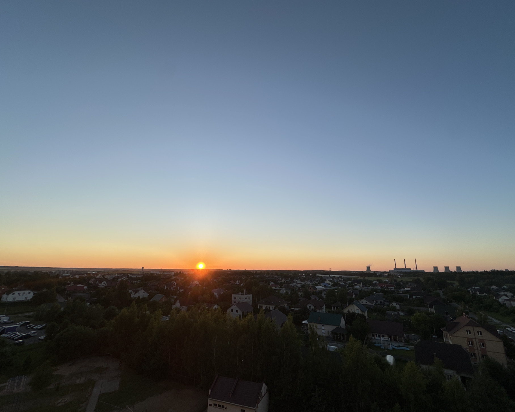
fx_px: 229
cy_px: 210
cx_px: 270
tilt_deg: +15.2
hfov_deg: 96.7
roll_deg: -0.7
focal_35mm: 15
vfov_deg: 84.0
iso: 40
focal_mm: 2.22
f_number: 2.2
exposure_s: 1/779
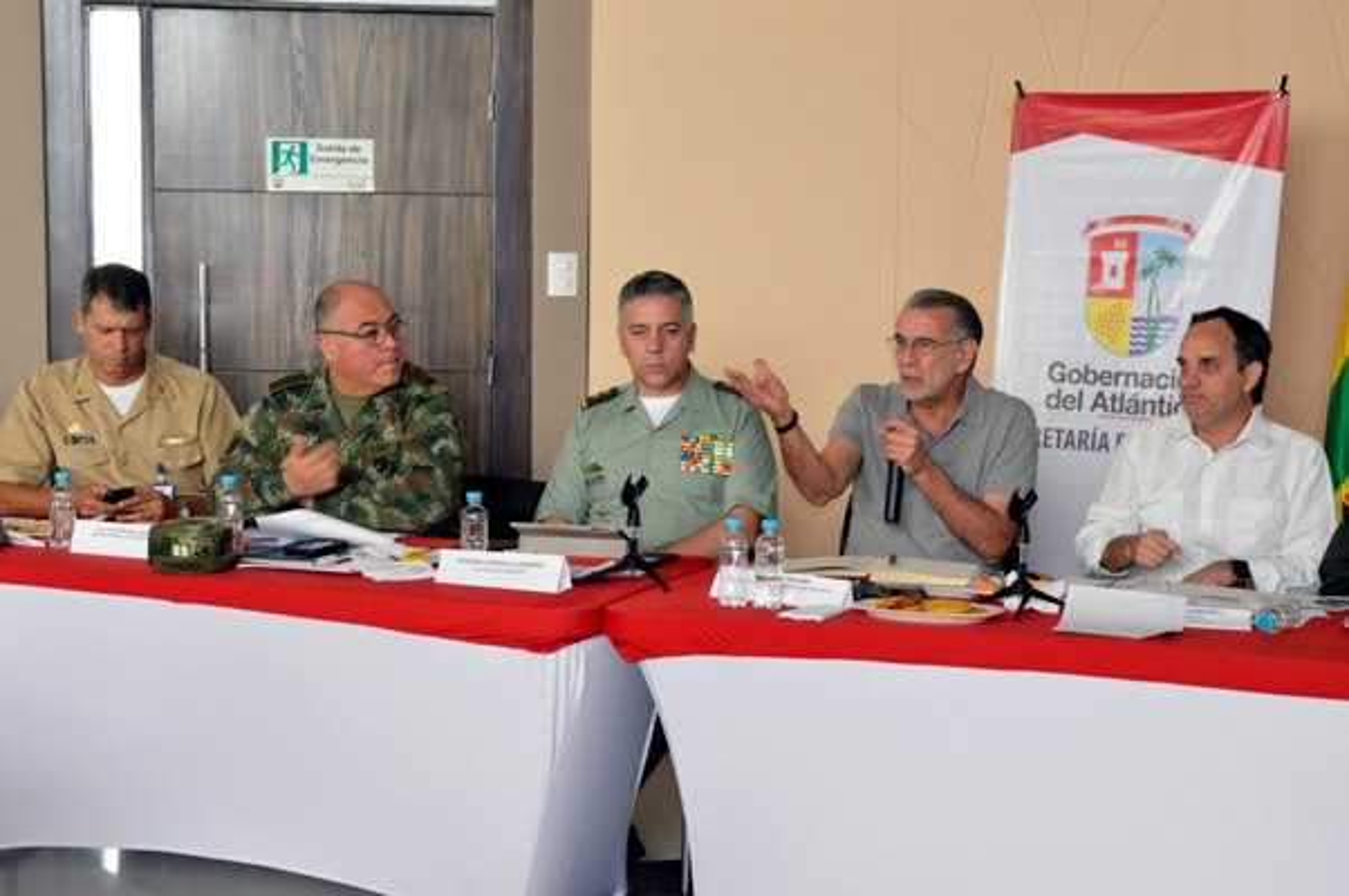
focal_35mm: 60
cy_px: 448
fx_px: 2246
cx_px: 674
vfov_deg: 22.6
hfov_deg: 33.4
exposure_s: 1/60
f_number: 7.1
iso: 1600
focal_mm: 40
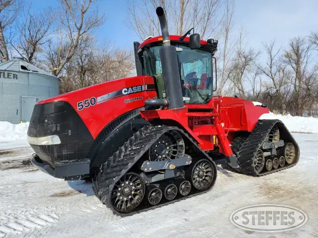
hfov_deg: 73.9
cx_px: 159
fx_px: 211
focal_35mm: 23
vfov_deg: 58.9
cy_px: 119
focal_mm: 5.4
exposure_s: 1/2621
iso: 20
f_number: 1.8
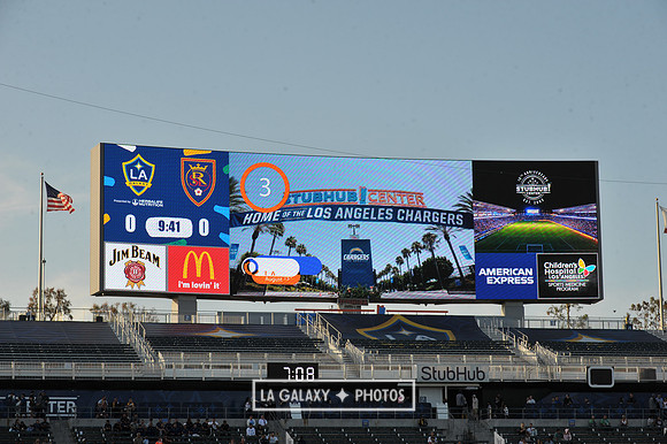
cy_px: 222
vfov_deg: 13.4
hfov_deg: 20.0
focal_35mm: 102
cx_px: 334
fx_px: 1889
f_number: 11
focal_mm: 102
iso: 400
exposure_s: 1/500
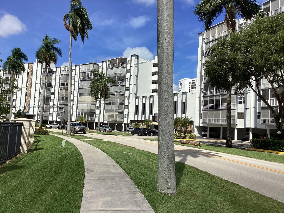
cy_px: 106
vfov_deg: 45.4
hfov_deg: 58.4
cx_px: 142
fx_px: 254
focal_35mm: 31
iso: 25
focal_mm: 3.3
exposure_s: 1/2551
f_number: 2.4
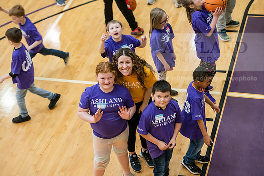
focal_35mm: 95
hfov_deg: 21.5
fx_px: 697
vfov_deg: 14.4
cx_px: 132
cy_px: 88
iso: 3200
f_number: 3.5
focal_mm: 95
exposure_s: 1/200
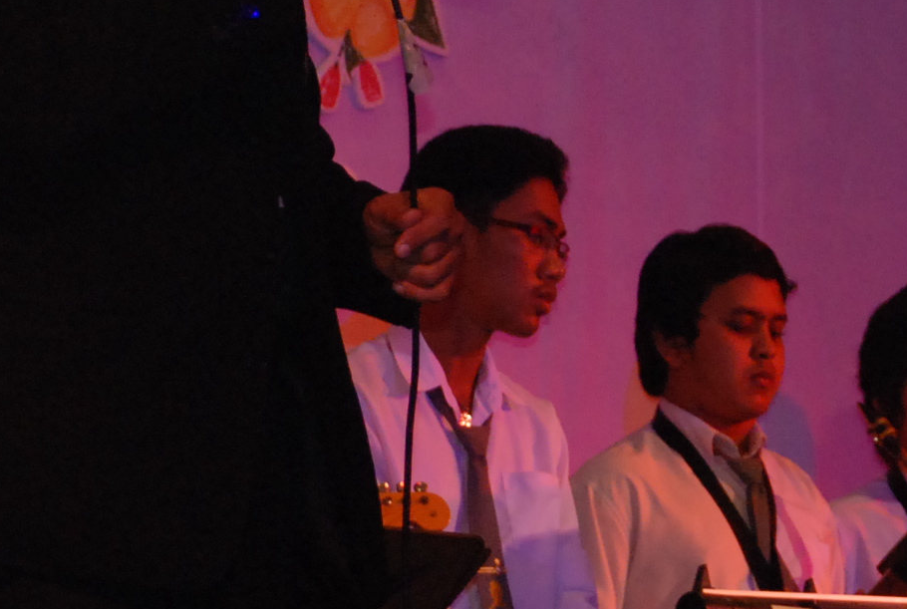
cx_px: 911
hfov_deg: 6.5
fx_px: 7953
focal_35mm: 315
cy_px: 397
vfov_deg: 4.4
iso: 1000
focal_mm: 66
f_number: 5.3
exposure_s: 1/60
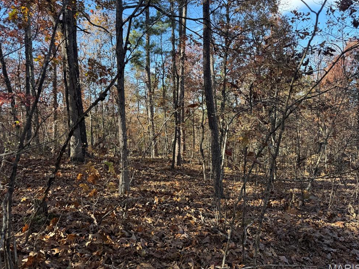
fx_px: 259
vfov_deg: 54.9
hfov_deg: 69.4
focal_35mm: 25
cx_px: 178
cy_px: 136
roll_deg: +1.9
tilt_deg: -2.0
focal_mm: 6.76
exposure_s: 1/405
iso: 80
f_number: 1.78
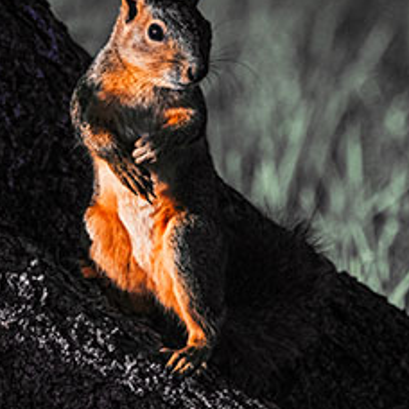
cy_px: 189
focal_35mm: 2239
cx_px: 181
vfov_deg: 0.8
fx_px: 29930
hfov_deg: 0.8
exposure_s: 1/3200
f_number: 13
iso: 3200
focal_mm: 1200
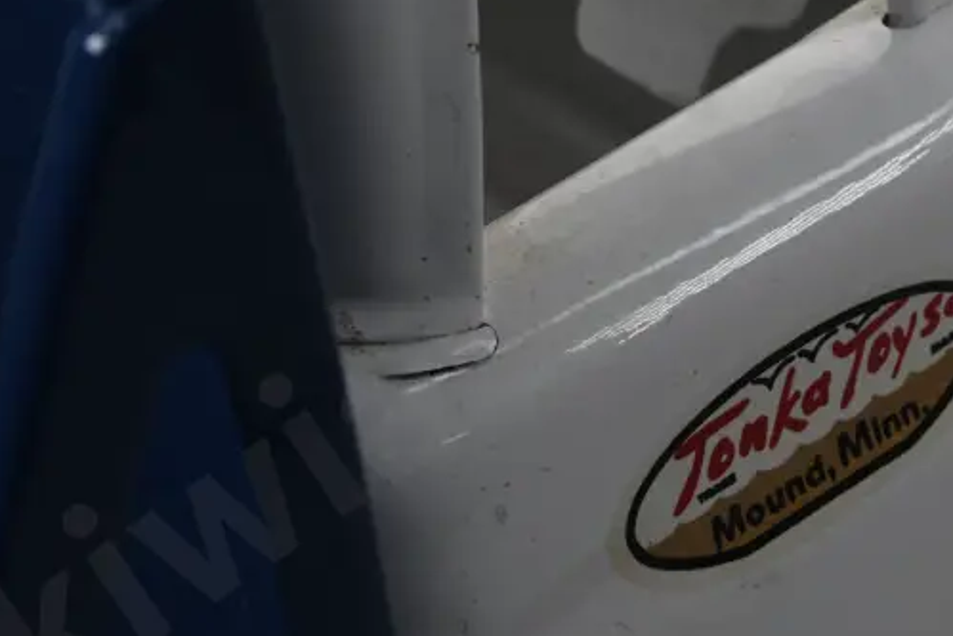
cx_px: 787
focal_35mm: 117
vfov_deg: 11.7
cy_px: 152
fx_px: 3098
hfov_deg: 17.3
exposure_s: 1/320
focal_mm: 38
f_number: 16
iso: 1600
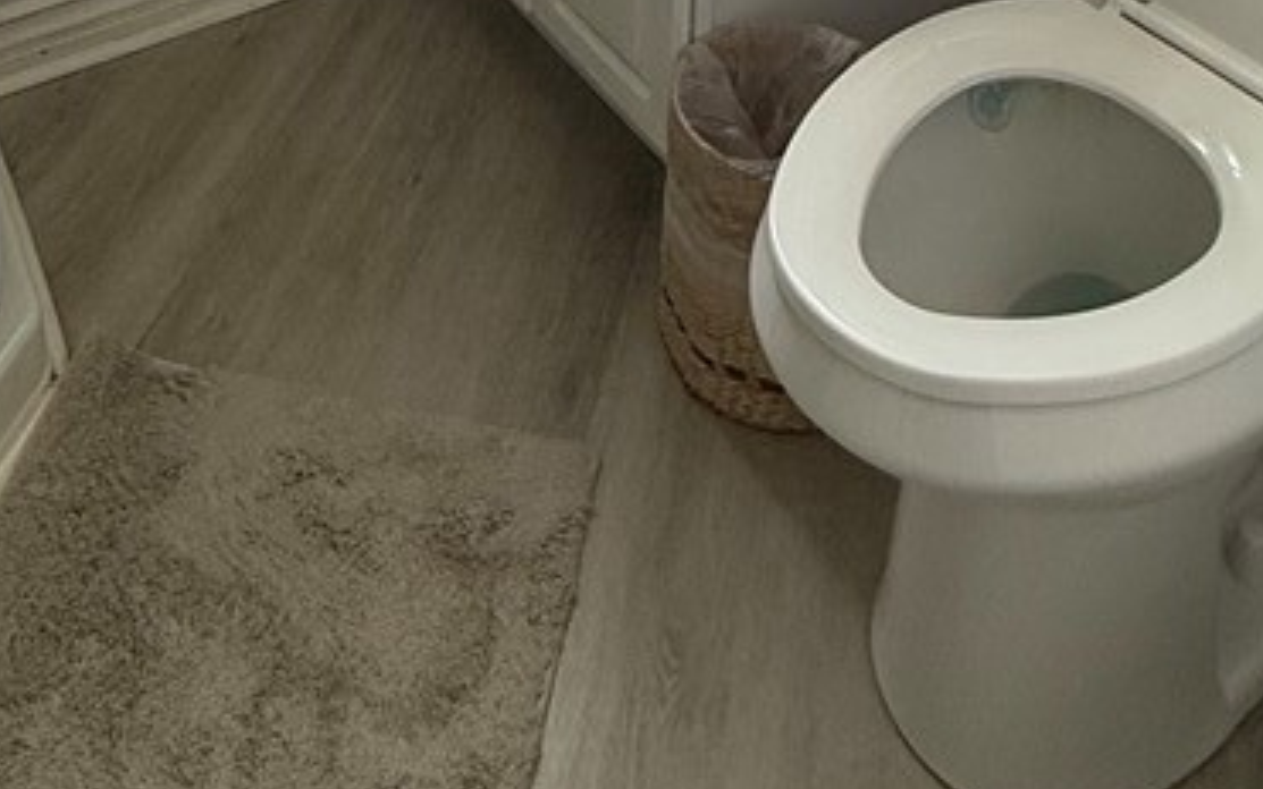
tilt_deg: -6.7
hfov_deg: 48.2
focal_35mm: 41
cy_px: -690
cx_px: 626
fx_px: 1411
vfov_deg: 20.3
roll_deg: -2.1
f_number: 2.2
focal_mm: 2.22
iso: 80
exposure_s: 1/99
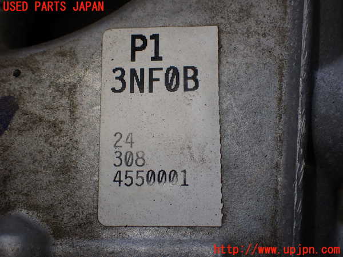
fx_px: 406
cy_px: 128
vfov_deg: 35.1
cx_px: 172
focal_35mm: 41
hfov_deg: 45.8
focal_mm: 7.31
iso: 100
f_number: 2.8
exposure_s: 1/200
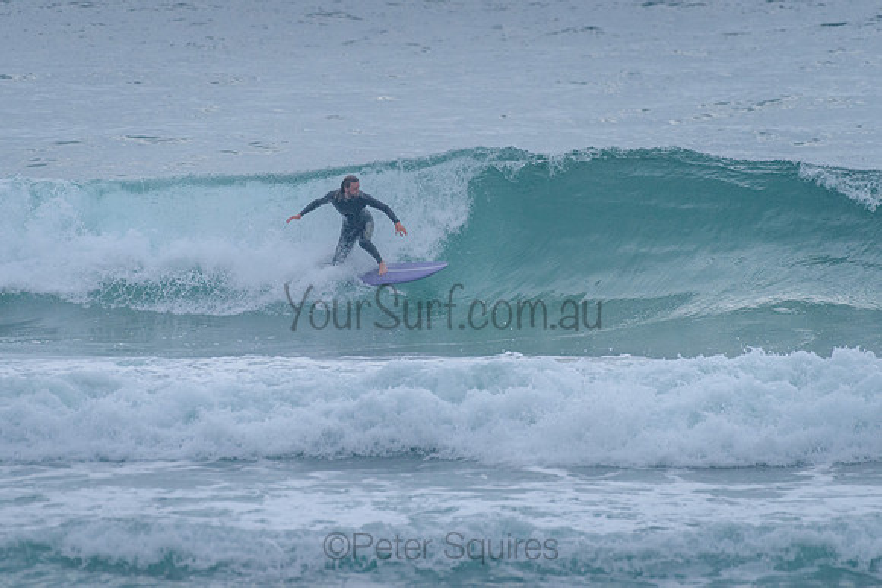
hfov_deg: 3.4
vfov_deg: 2.2
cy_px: 228
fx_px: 15016
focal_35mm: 613
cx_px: 442
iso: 1600
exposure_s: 1/2000
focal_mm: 500
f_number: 5.6
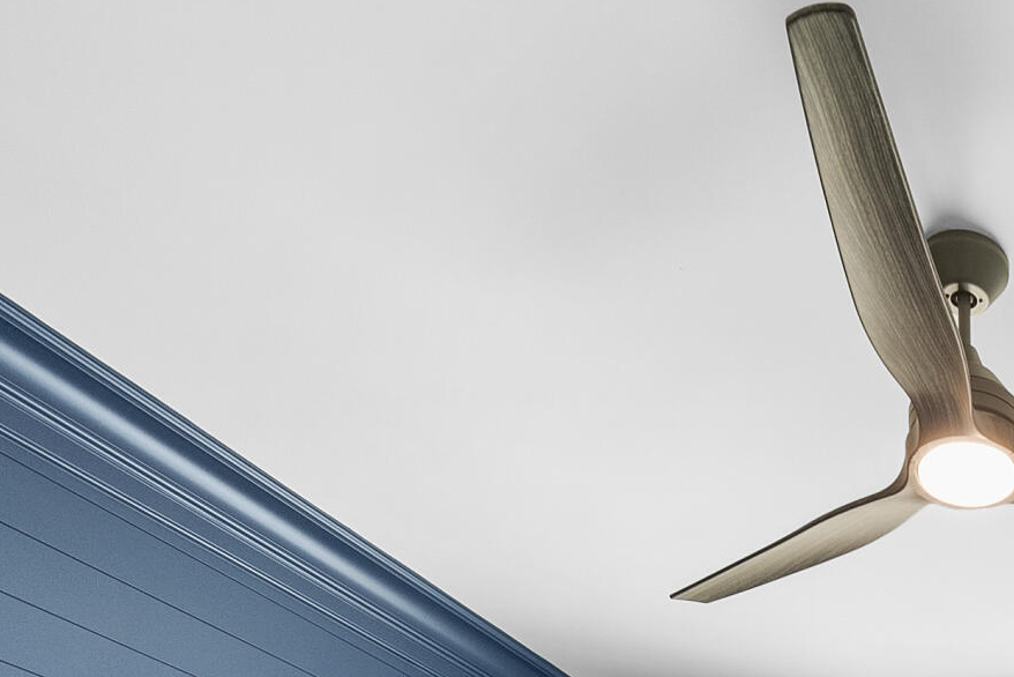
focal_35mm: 41
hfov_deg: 38.4
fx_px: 1155
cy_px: 1133
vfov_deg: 22.9
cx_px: 1139
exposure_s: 1/13
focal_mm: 12
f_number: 7.1
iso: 800
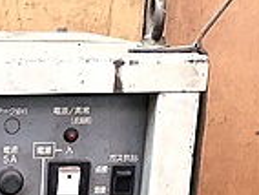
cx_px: -84
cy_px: 432
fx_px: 944
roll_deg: +0.8
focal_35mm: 126
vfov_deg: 10.5
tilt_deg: -25.4
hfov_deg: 14.9
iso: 80
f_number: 1.8
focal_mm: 3.99
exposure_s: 1/15
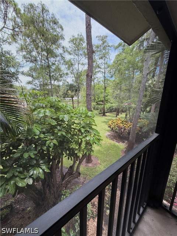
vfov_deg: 102.1
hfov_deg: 85.7
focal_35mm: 14
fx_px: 95
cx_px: 88
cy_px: 118
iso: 40
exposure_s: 1/210
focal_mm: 2.22
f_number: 2.2
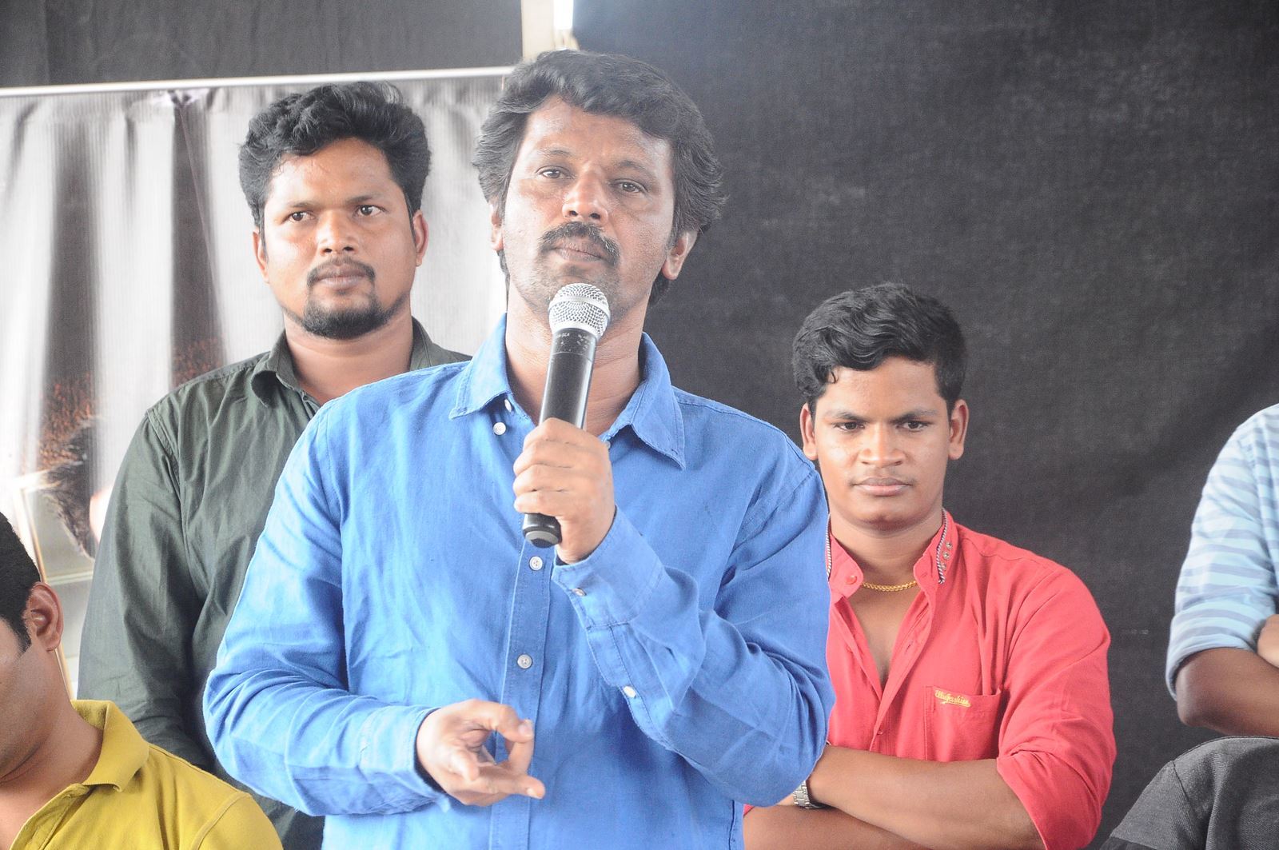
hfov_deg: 14.0
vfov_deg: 9.3
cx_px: 640
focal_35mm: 147
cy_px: 425
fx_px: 5217
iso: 1600
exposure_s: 1/60
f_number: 7.1
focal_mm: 98
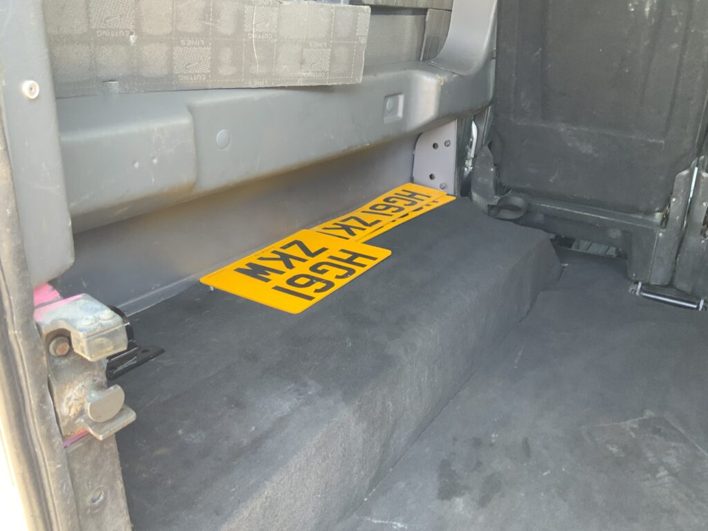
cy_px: 266
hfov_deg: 61.7
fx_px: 593
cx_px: 354
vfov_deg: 48.2
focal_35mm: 29
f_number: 1.8
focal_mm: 3
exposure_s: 1/60
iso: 100
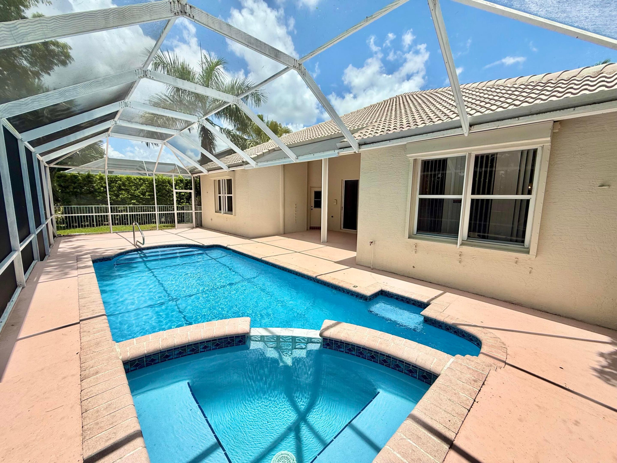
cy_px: 232
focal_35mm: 14
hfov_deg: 102.1
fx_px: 250
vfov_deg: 85.7
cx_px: 308
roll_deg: -0.9
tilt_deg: -6.6
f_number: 2.2
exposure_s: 1/2092
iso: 50
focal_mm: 2.22
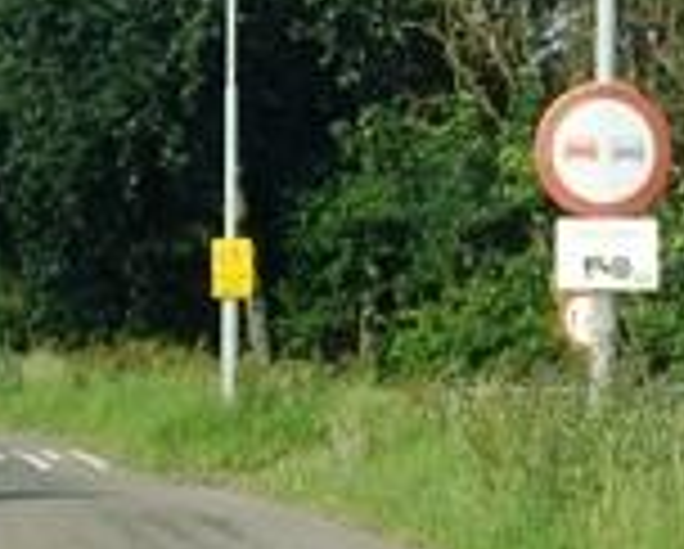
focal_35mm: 156
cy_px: -122
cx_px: 526
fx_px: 3162
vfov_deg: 9.8
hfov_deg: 12.3
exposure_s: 1/640
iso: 64
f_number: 2.8
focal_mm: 7.9
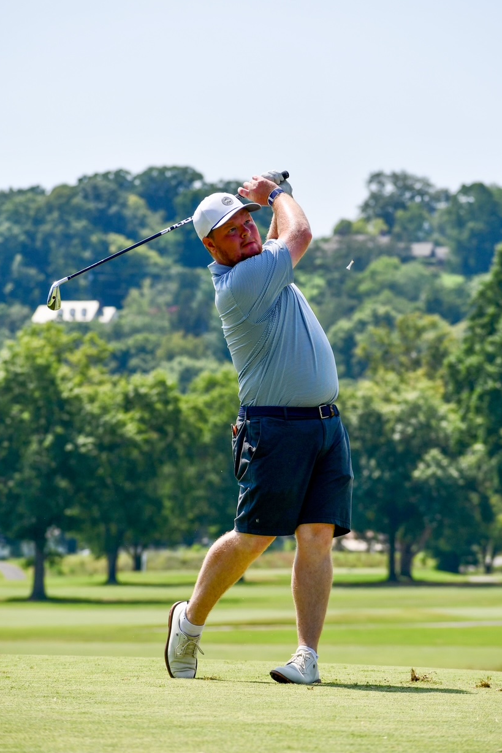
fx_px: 4788
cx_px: 262
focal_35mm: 229
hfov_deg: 6.0
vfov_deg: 9.0
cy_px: 366
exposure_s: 1/1250
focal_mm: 135
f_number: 6.3
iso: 200
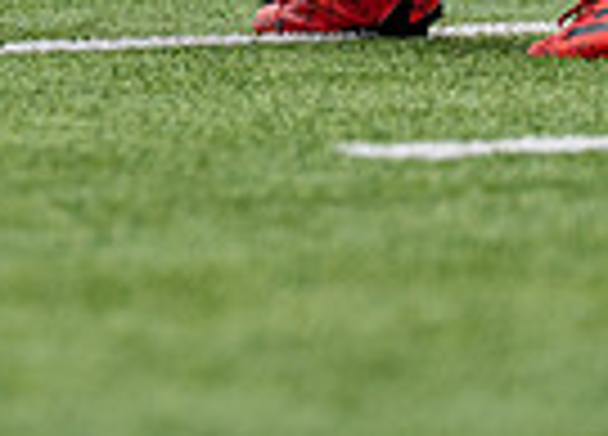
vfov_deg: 1.1
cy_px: -497
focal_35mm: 1324
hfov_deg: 1.5
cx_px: 227
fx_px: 22908
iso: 200
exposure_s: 1/2000
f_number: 2.8
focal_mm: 200
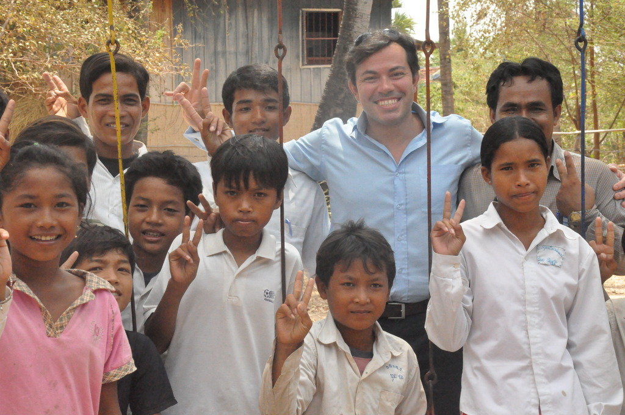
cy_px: 208
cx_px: 312
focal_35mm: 105
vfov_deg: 13.0
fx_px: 1821
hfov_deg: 19.5
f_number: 18
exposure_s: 1/1000
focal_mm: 70
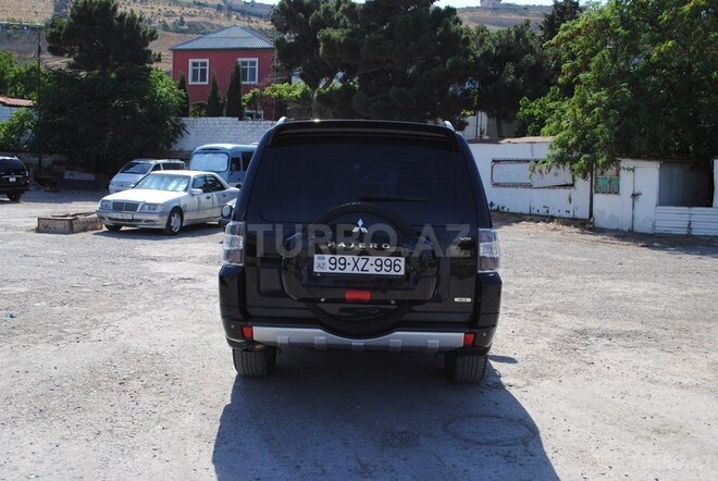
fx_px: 719
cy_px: 240
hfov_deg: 53.1
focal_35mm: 36
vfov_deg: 37.0
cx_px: 359
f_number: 8
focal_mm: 24
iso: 100
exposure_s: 1/250
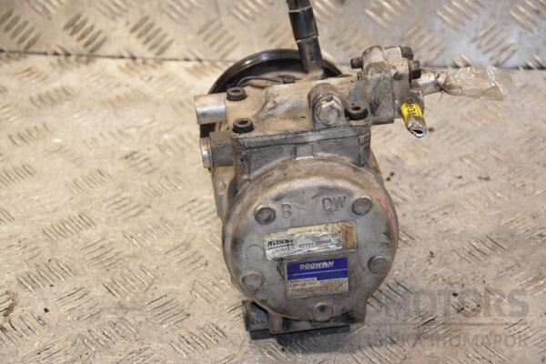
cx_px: 273
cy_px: 182
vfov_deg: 13.8
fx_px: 1501
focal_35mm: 99
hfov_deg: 20.6
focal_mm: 66
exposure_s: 1/200
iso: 800
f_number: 5.3
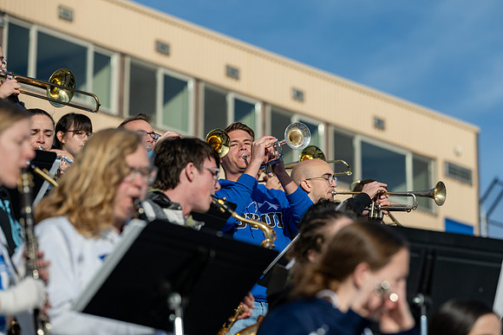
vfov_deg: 8.2
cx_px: 291
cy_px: 141
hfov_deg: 12.3
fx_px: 2343
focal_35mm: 168
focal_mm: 145
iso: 100
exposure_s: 1/2500
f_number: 4
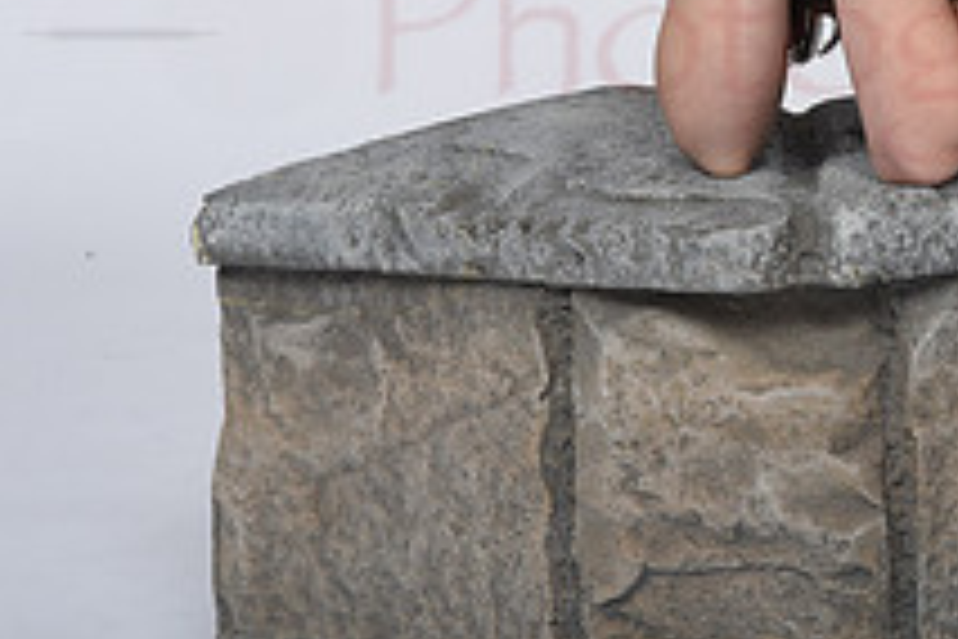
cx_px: 940
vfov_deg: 9.0
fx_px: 3991
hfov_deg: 13.5
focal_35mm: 150
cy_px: -173
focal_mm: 55
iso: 160
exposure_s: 1/250
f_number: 9
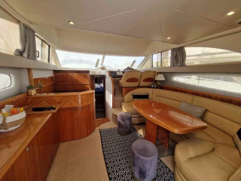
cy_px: 90
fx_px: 91
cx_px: 120
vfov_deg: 90.0
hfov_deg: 106.2
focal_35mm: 13
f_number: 2.2
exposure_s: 1/142
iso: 50
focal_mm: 2.2
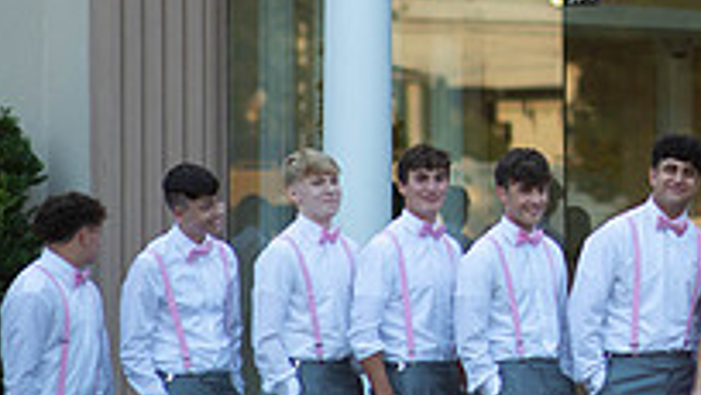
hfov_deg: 8.4
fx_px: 4705
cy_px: 69
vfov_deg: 4.8
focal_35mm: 253
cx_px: 828
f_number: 2
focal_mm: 85
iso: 250
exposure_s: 1/1000
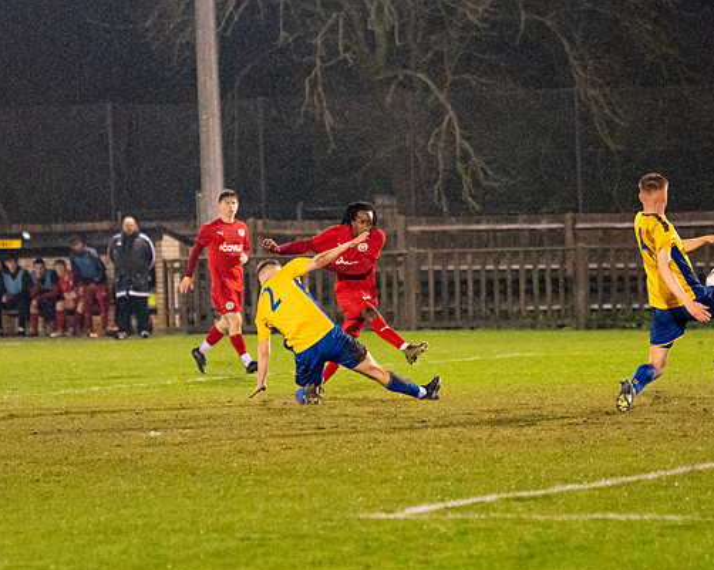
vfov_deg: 6.7
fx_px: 4879
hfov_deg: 8.4
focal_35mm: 231
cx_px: 396
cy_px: 294
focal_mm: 122
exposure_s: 1/1250
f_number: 2.8
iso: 8000
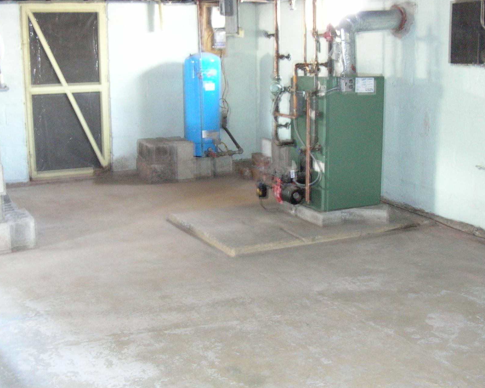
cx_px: 249
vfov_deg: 33.4
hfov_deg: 41.2
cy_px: 185
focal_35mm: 45
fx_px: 646
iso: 300
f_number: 2.7
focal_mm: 6
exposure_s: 1/1.4
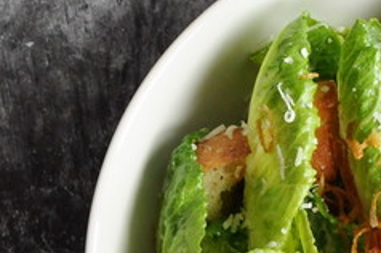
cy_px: 244
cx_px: 435
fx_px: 4788
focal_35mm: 453
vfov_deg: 3.0
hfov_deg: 4.5
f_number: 5.6
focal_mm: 60
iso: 500
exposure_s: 1/100
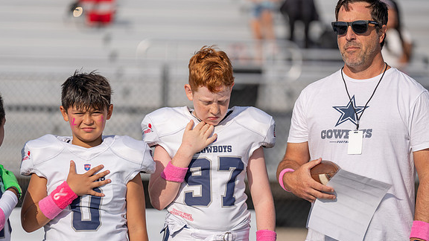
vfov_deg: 5.8
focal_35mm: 211
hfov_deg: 10.2
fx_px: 2400
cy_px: 136
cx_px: 214
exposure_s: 1/4000
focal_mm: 194
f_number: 2.8
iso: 100
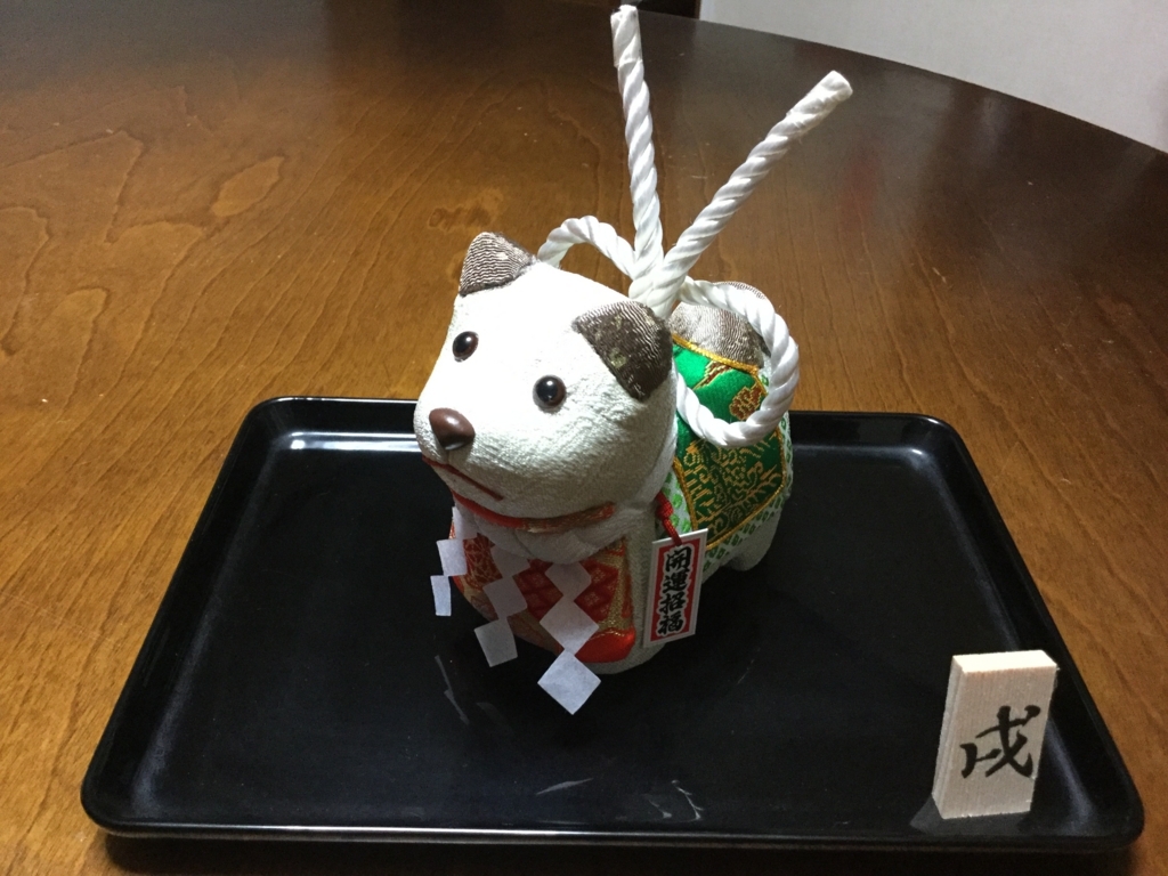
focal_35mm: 31
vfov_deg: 45.4
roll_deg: -2.2
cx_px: 584
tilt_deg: -35.8
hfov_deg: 58.4
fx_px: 1046
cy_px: 438
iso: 250
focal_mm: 3.3
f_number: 2.4
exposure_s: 1/24
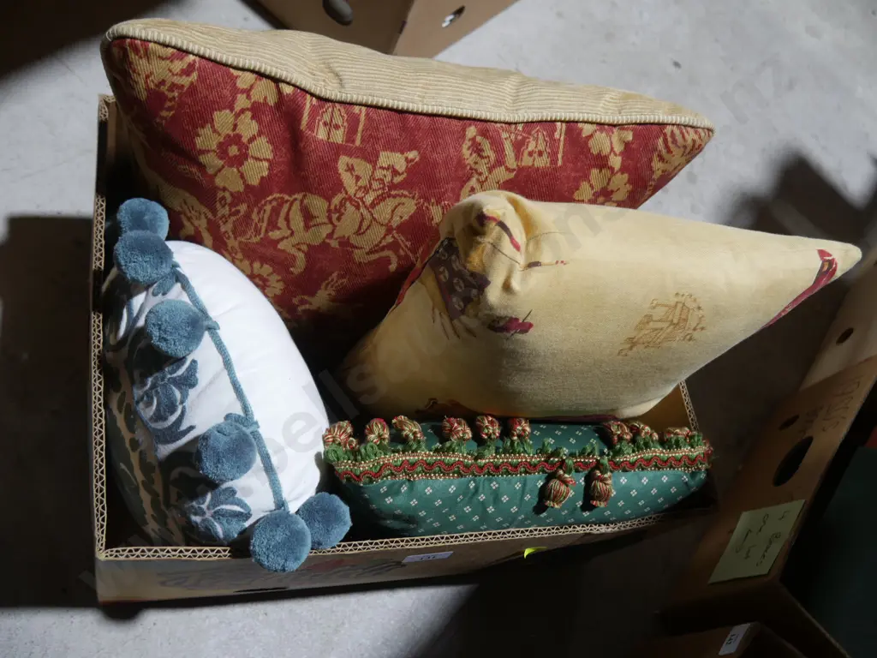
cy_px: 329
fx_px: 811
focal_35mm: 32
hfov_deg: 56.8
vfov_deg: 44.2
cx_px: 438
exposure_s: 1/60
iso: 320
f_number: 3.6
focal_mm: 16
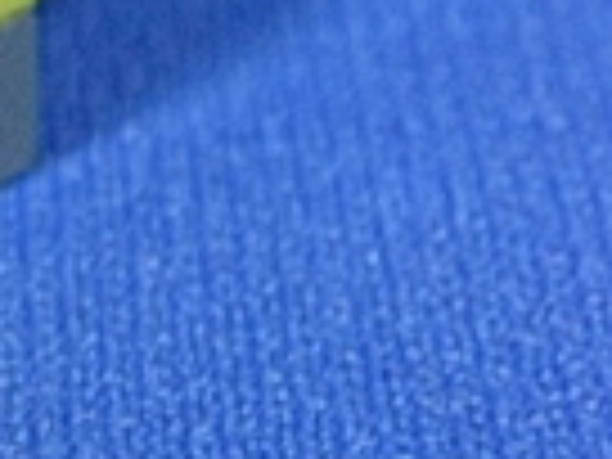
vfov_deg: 4.2
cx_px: -824
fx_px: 6259
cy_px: 50
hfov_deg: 5.4
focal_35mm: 354
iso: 70
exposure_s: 1/8.9
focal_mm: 11.3
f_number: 3.8
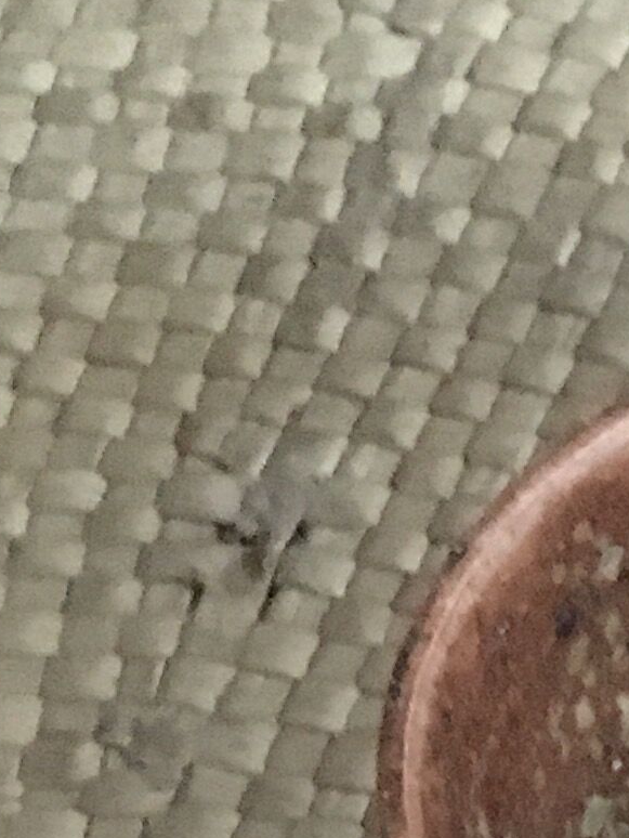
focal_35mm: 151
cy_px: 1987
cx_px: 1326
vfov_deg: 11.1
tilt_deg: -67.3
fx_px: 3656
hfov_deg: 9.1
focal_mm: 4.15
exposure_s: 1/17
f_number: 2.2
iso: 800
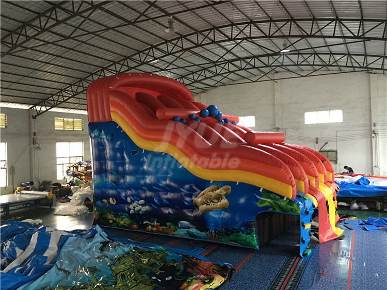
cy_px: 145
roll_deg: +1.9
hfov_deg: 61.7
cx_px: 194
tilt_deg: +0.7
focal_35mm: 29
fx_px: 324
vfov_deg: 48.2
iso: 125
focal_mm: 4.15
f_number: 2.2
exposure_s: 1/8
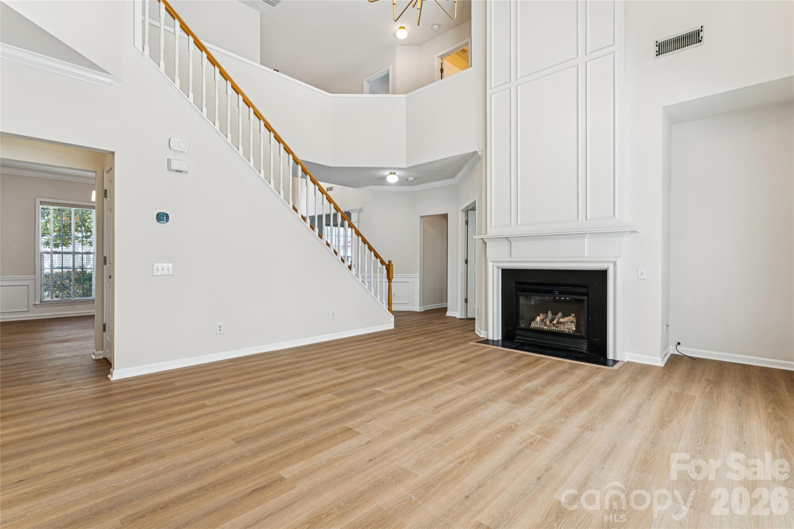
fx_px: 364
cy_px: 264
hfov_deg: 95.0
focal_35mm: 16
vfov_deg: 72.0
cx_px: 397
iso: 100
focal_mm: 16.5
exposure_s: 1/3.33
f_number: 13
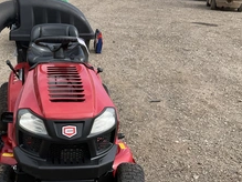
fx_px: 370
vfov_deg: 27.3
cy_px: 127
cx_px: 60
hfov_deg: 35.4
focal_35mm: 53
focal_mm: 3
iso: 25
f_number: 1.8
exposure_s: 1/869
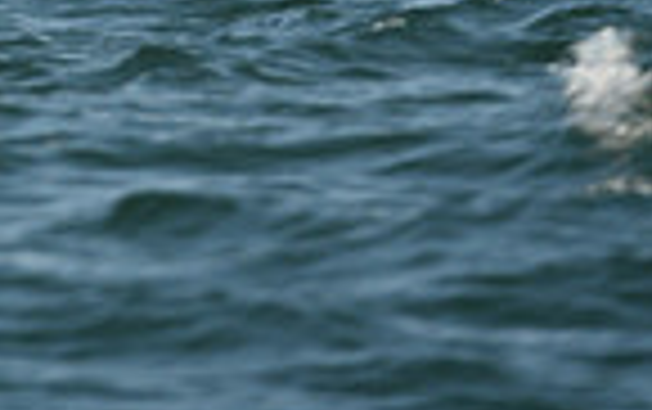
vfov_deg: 0.9
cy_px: -852
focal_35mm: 1386
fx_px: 24657
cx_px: -214
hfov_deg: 1.5
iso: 250
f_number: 7.1
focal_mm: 340
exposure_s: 1/1000
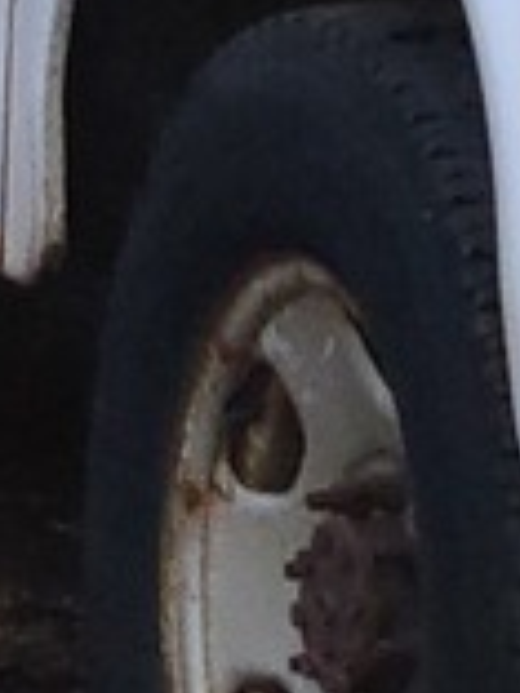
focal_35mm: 215
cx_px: 351
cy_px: 733
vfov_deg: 9.1
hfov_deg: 6.9
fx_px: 4306
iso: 250
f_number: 2
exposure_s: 1/17
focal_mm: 5.9
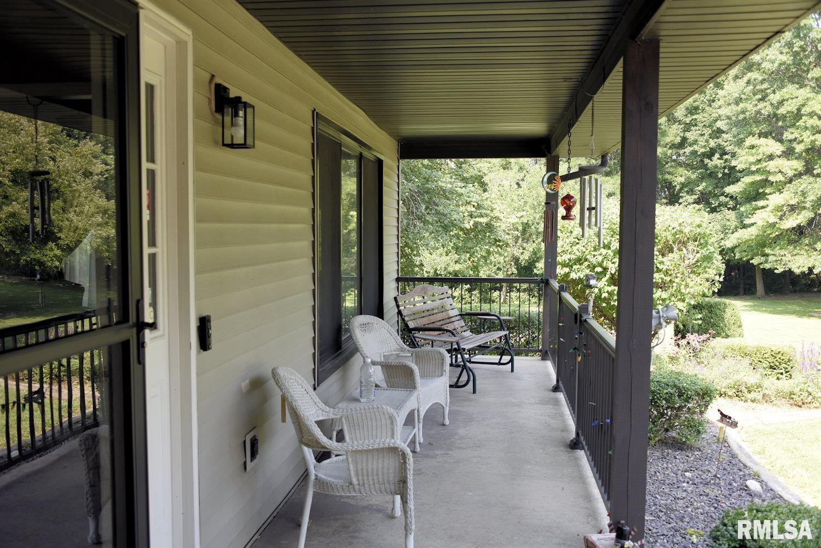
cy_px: 274
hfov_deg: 58.7
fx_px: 730
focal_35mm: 32
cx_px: 410
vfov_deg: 41.1
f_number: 3.8
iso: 200
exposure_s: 1/125
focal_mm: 32
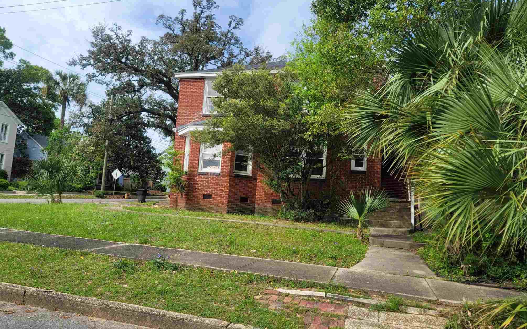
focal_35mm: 27
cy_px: 166
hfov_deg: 68.4
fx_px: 388
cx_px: 264
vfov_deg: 46.0
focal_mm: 7
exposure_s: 1/631
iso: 20
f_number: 1.8
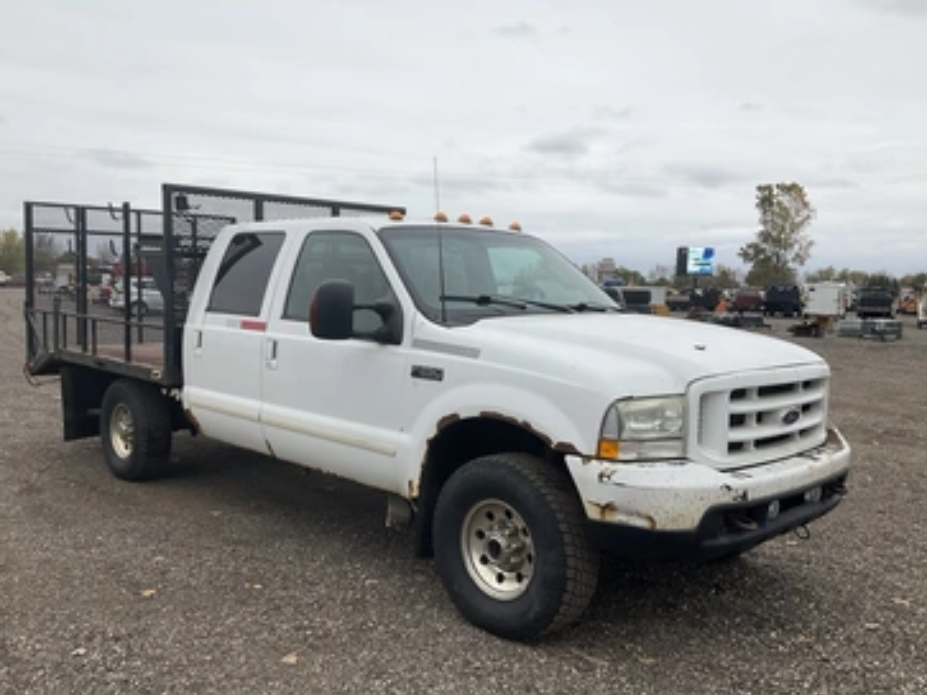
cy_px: 350
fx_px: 857
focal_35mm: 32
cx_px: 444
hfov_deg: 56.8
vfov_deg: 44.1
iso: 25
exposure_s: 1/728
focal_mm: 3
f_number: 1.8
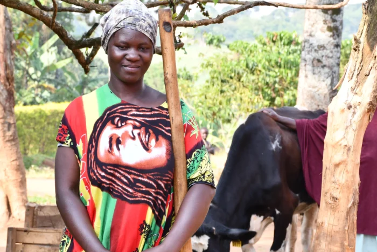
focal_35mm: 136
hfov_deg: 15.1
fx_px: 1424
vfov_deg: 10.1
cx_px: 224
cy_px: 125
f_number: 9
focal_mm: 62
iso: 400
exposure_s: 1/100
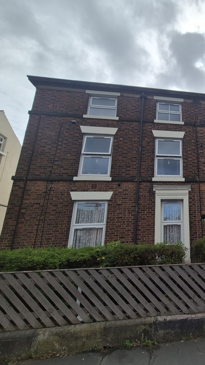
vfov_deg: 89.6
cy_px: 182
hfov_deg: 48.0
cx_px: 206
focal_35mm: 19
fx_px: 184
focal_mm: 2.2
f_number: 2.2
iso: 50
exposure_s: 1/3800
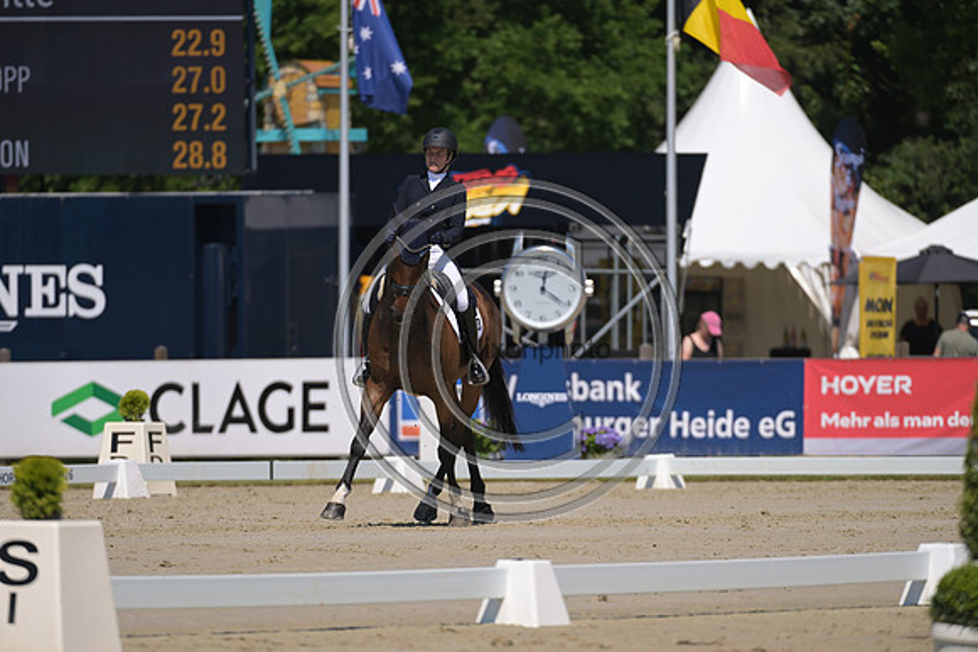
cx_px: 489
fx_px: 10869
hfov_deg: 5.2
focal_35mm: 400
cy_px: 326
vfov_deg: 3.4
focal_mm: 400
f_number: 5
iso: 140
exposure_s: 1/1250
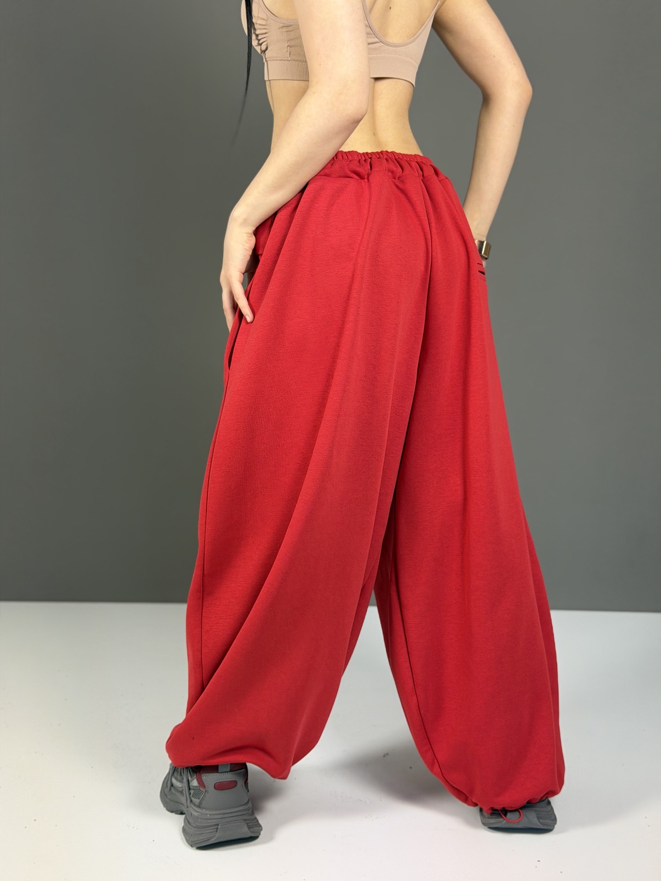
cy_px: 440
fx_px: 1222
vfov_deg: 39.7
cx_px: 330
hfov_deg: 30.3
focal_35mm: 48
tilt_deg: -7.7
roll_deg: +1.0
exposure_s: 1/50
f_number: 1.78
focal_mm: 6.76
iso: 64
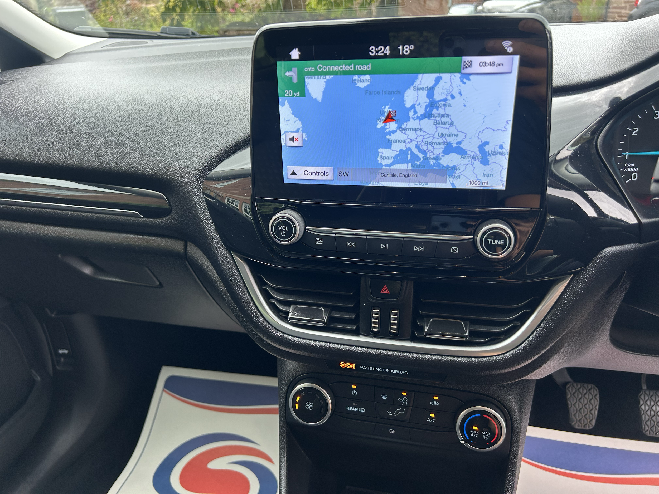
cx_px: 330
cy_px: 247
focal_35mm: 26
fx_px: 495
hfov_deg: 67.3
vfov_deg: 53.1
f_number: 1.5
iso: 40
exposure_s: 1/121
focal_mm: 5.7
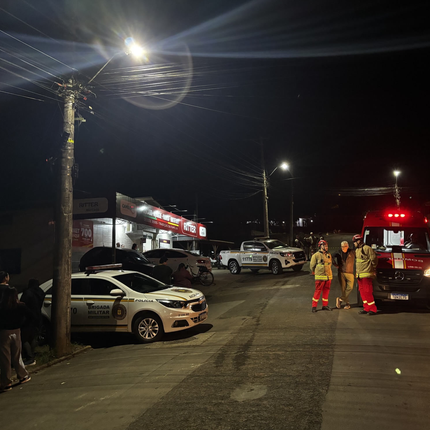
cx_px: 266
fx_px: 436
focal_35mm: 31
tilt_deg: +7.7
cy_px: 215
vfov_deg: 52.5
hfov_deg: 52.0
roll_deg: +3.2
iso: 800
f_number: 1.6
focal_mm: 5.96
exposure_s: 1/30
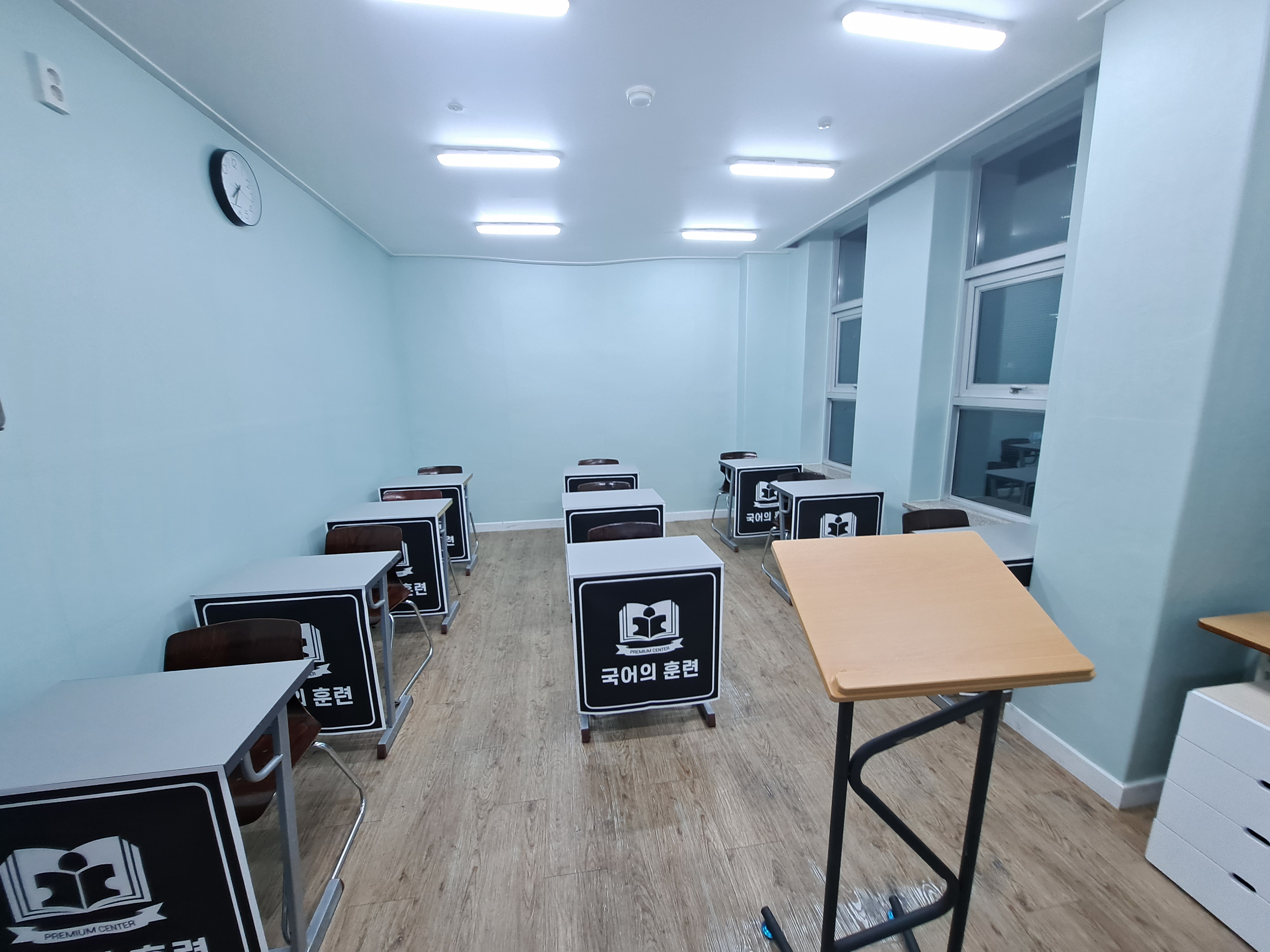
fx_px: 477
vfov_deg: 89.9
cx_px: 635
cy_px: 476
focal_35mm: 13
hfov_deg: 106.2
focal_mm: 1.74
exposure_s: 1/40
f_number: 2.2
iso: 50
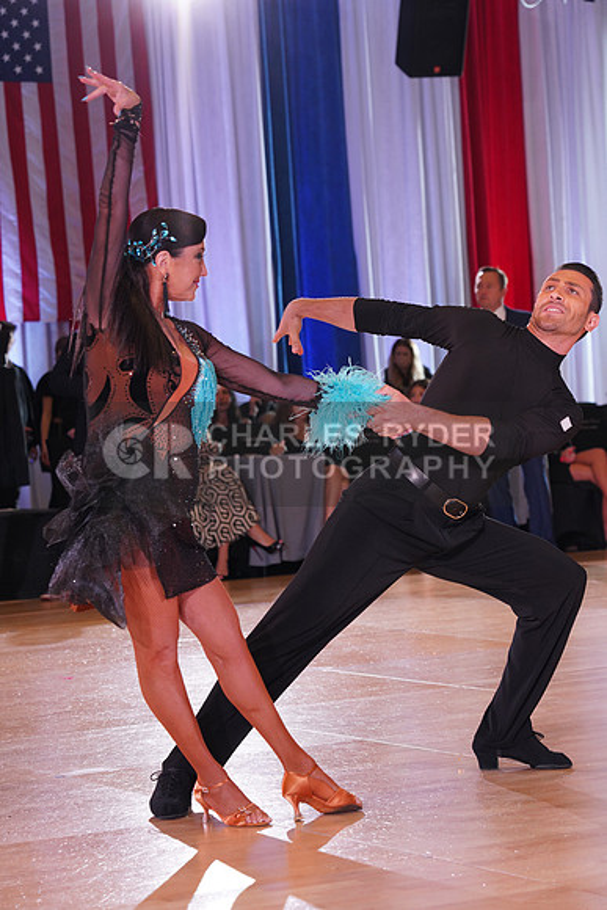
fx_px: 2654
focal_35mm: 105
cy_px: 455
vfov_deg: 19.5
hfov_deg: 13.0
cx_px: 304
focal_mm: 105
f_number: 5.6
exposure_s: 1/160
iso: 1600
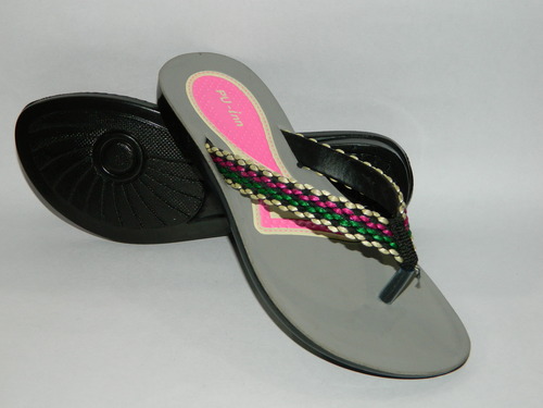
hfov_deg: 33.8
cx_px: 272
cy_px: 204
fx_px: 894
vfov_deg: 25.7
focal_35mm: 57
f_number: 3.8
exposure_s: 1/50
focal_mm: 10.2
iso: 200
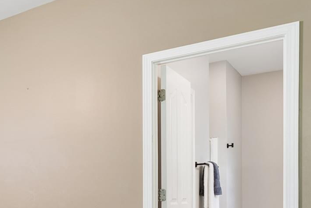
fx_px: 412
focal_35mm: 48
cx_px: -94
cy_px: 199
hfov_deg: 31.6
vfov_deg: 27.0
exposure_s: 1.3
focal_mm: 16.6
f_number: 13
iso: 100
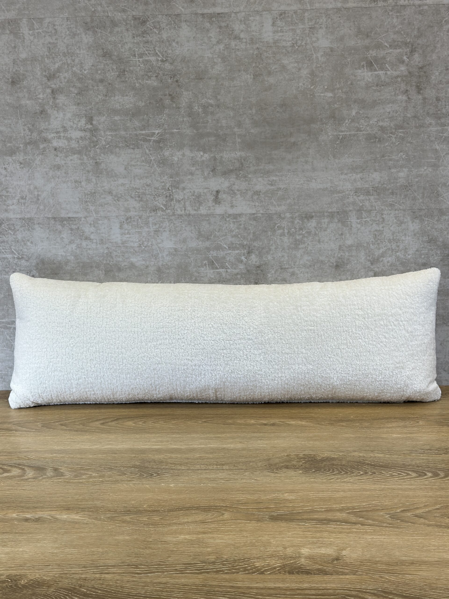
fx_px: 830
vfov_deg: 39.7
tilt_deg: -11.7
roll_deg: +1.9
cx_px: 224
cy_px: 300
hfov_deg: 30.3
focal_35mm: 48
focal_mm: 6.86
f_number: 1.78
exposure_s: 1/276
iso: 80
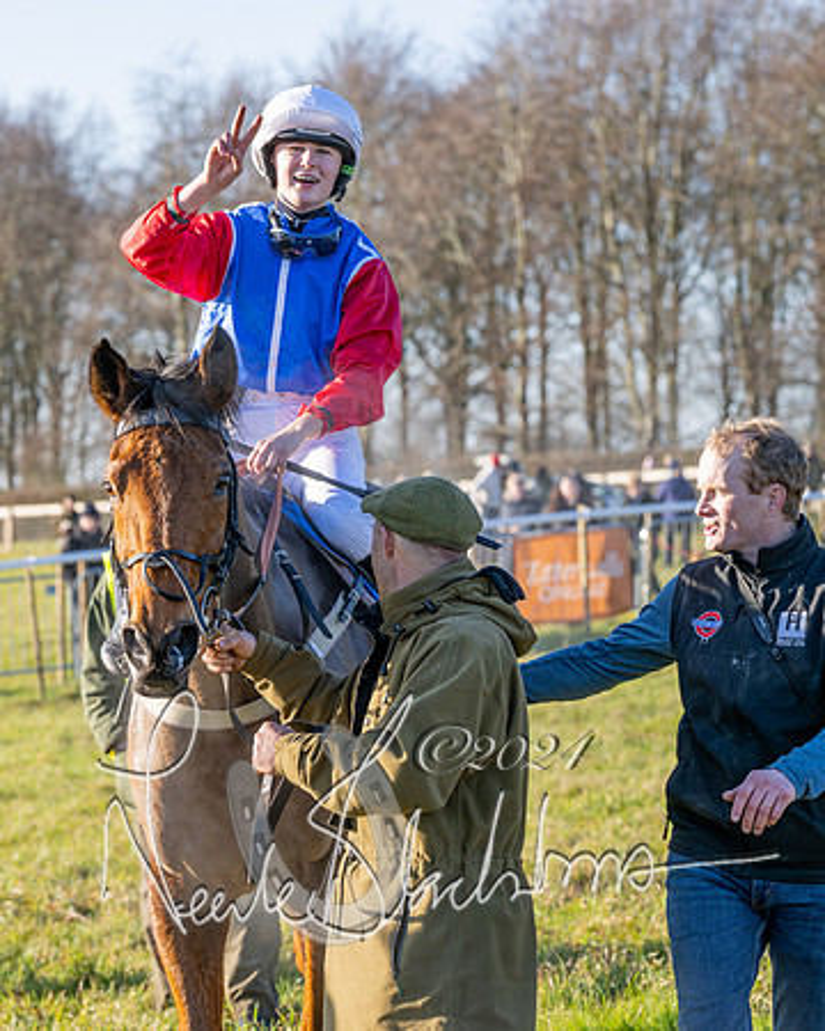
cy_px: 516
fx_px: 4168
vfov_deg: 14.1
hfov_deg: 11.3
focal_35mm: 137
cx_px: 165
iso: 400
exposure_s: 1/1250
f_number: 5
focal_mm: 97
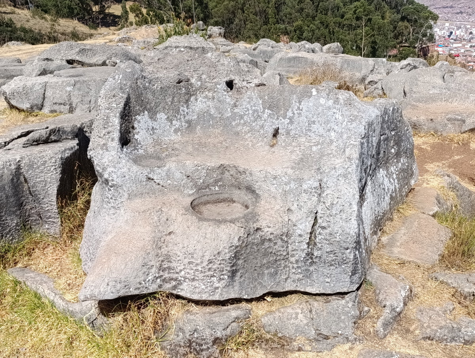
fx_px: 316
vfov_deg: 59.0
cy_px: 179
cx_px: 238
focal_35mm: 23
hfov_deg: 73.8
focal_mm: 6.14
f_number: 1.6
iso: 50
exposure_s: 1/641
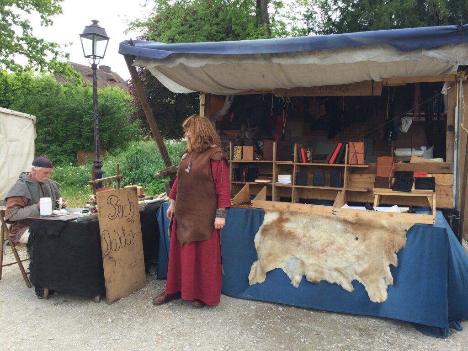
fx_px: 406
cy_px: 176
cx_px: 234
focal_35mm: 30
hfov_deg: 60.0
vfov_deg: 46.8
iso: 32
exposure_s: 1/391
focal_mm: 4.12
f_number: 2.2
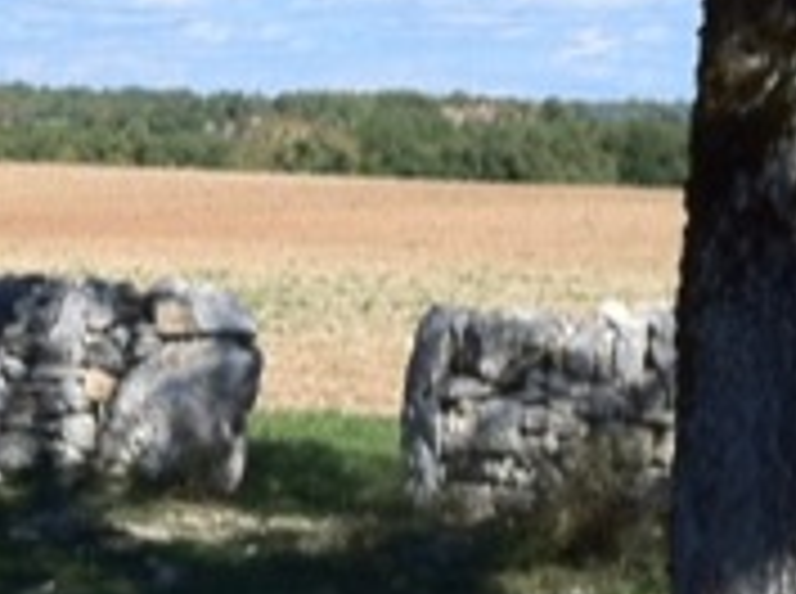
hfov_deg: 12.0
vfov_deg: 9.4
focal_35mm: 158
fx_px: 3626
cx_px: -364
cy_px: 412
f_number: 2.8
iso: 80
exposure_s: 1/1508
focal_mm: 3.85
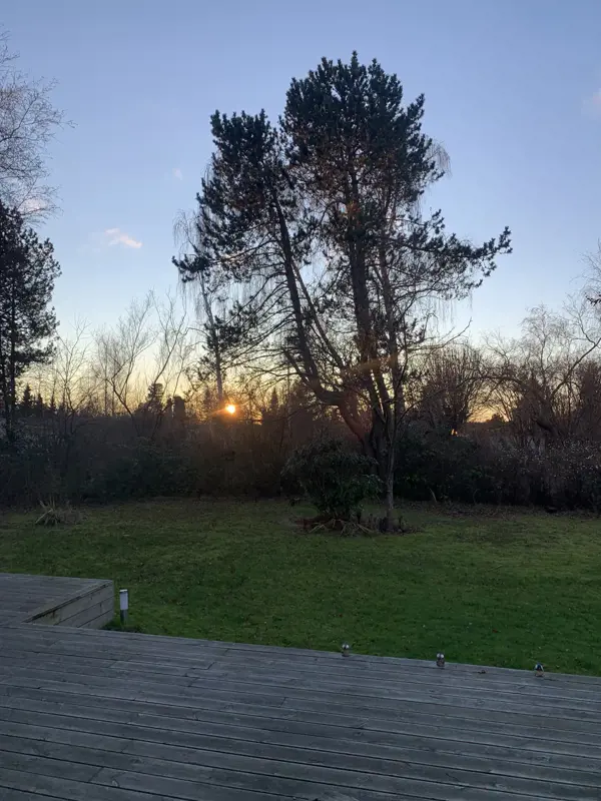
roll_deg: -0.8
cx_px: 300
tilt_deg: +2.7
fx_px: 602
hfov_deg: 53.1
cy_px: 400
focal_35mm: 26
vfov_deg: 67.3
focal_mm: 4.25
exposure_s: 1/412
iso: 25
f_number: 1.8
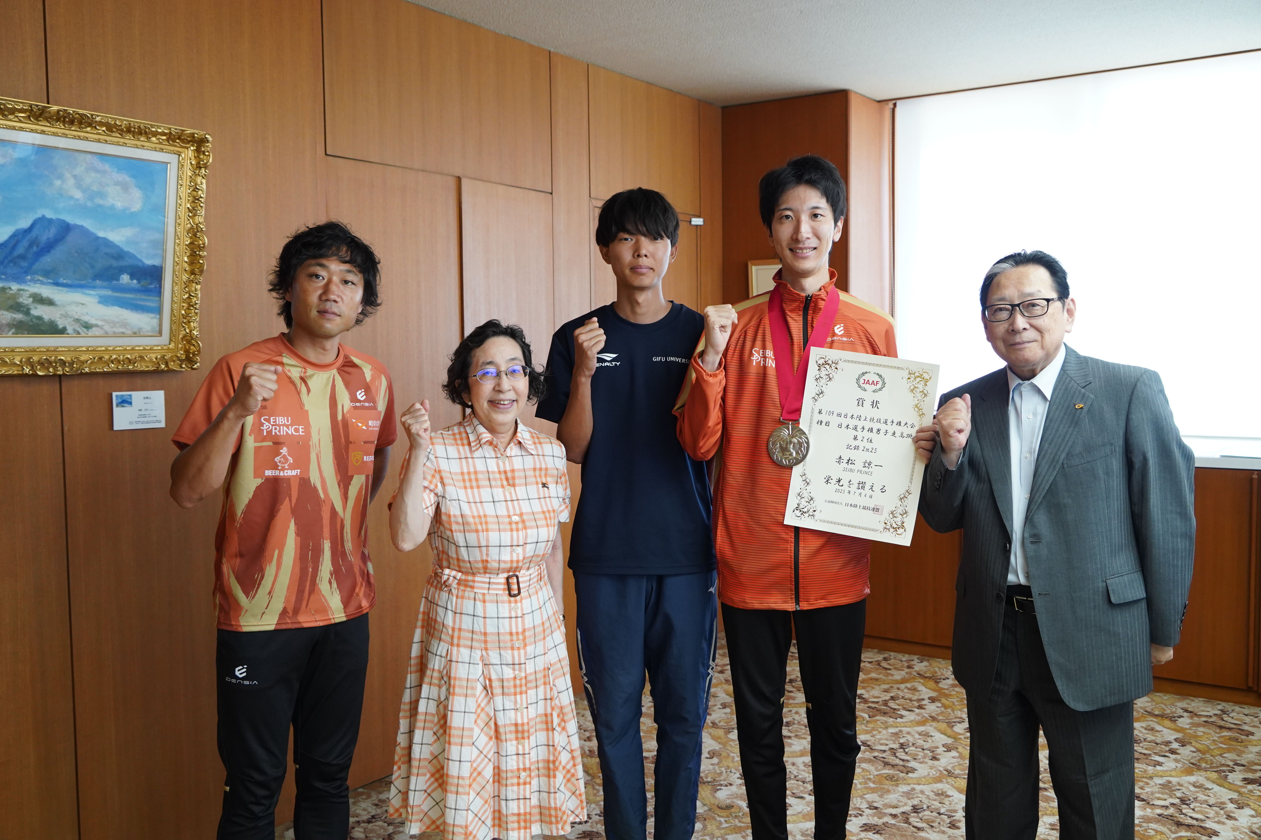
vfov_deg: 42.3
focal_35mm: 31
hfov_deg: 60.3
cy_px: 420
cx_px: 630
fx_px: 1086
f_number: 5
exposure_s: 1/125
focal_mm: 31
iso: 2000
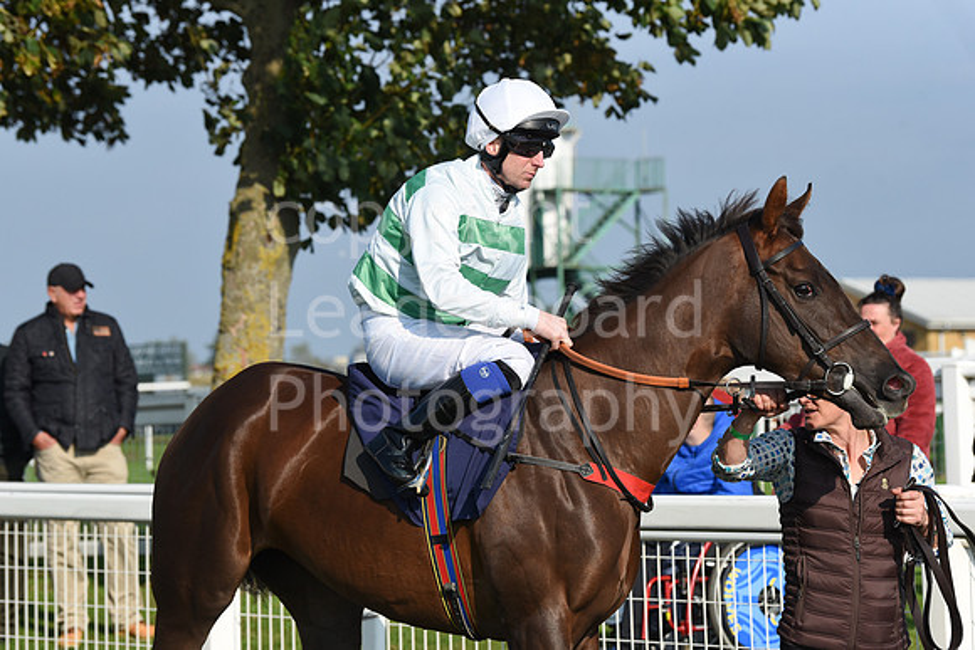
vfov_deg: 10.6
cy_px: 325
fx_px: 3521
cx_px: 488
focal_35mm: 130
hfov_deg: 15.8
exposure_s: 1/4000
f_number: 6.3
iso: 640
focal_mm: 130
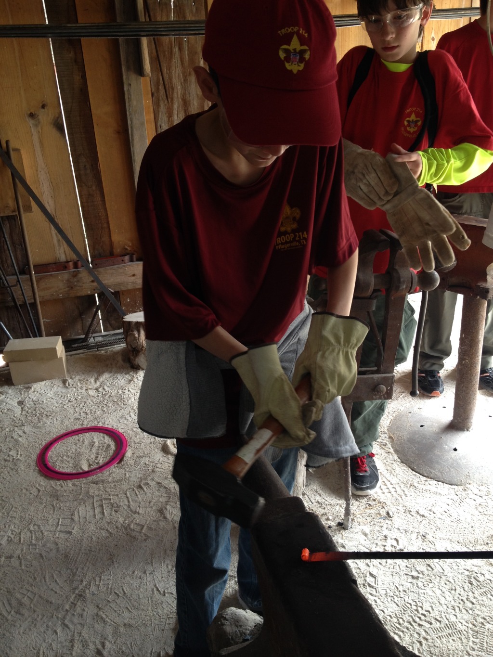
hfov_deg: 40.7
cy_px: 328
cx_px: 246
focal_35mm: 35
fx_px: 665
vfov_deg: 52.6
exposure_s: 1/41
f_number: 2.4
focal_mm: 4.28
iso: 50
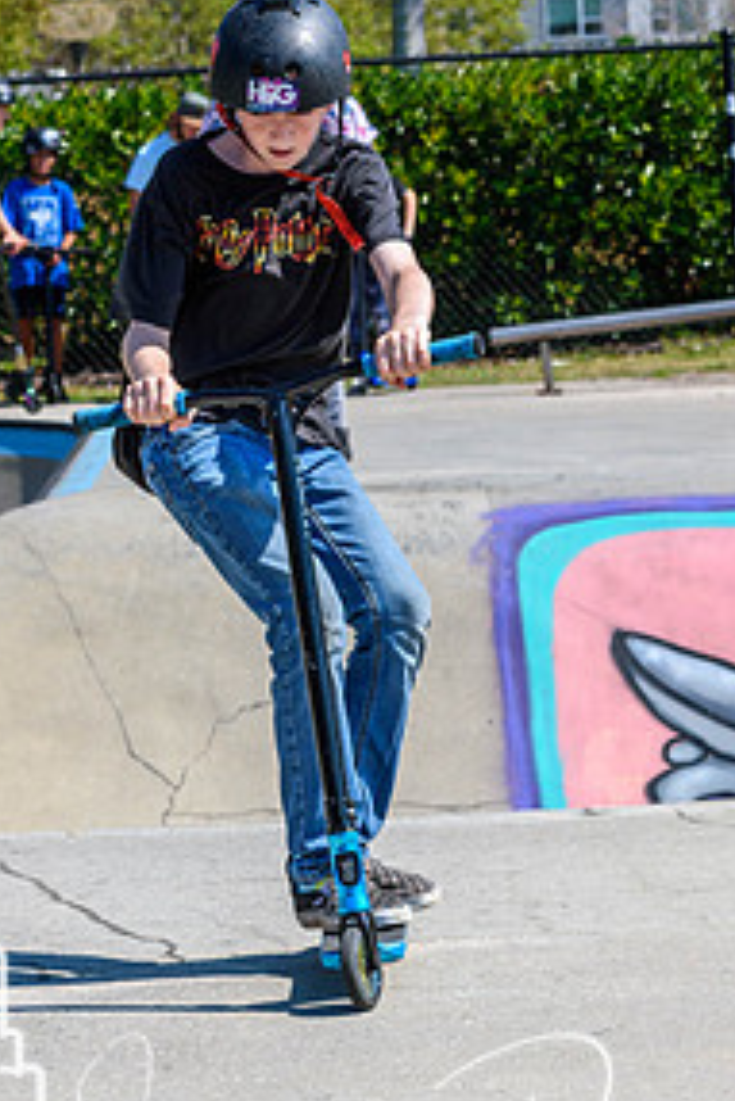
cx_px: 331
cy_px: 477
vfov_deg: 11.2
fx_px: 5628
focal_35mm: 184
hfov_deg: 7.5
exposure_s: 1/800
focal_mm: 78
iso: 200
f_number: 7.1
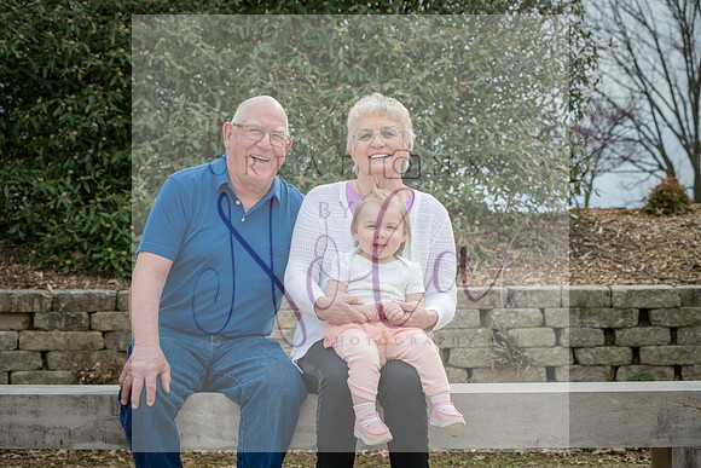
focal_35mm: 86
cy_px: 234
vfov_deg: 15.9
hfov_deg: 23.6
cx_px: 350
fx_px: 1675
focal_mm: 86
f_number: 9
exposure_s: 1/640
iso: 400
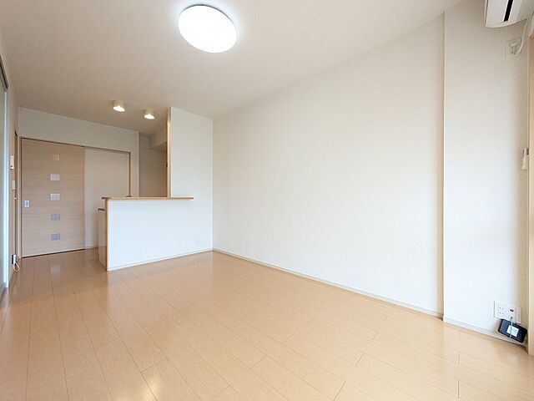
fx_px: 216
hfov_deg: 102.1
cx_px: 267
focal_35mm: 14
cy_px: 200
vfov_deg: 85.7
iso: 278
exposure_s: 1/50
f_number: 2.2
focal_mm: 1.83
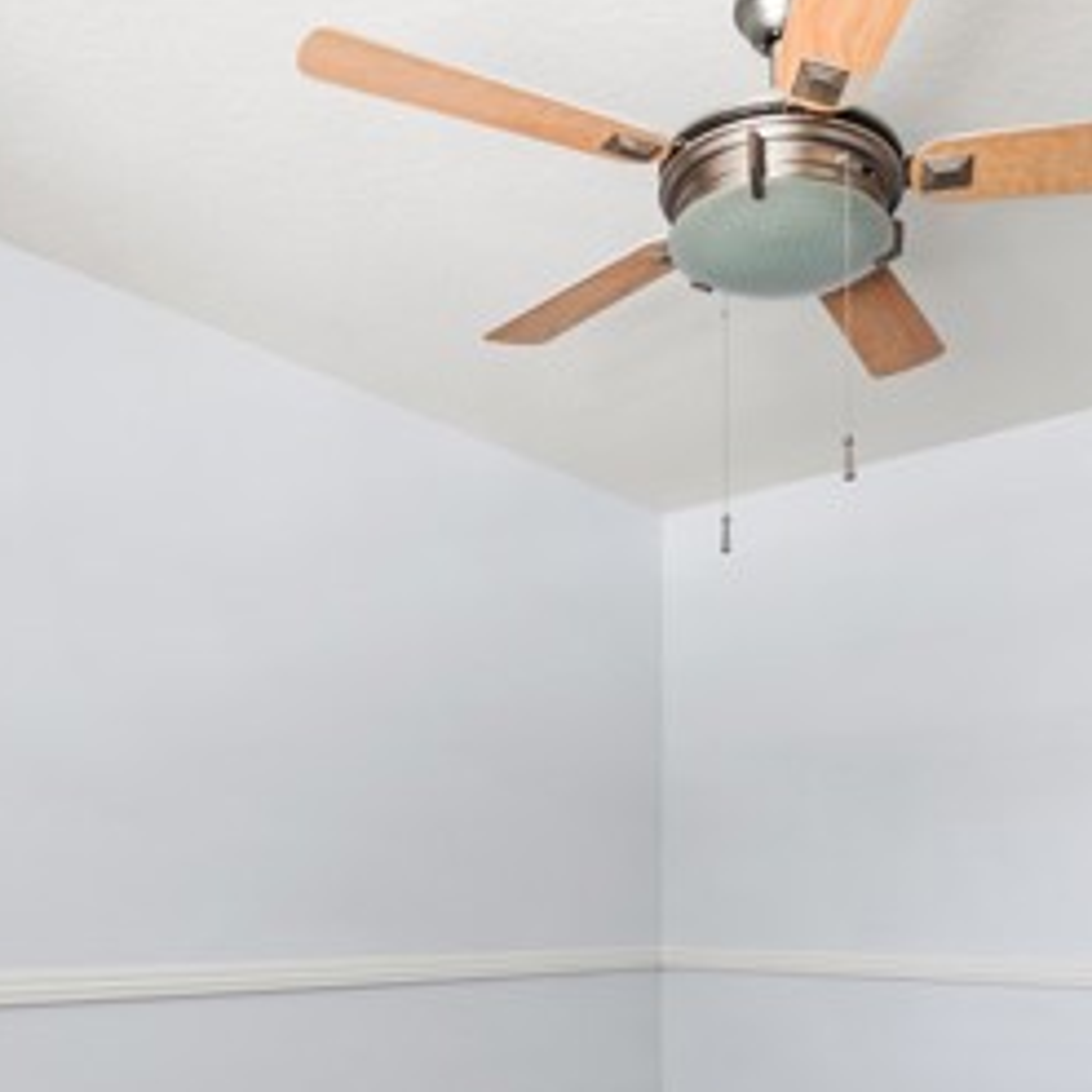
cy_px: 889
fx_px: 1178
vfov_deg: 46.8
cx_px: 721
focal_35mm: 33
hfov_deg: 49.0
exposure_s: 1/1.67
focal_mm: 10
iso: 100
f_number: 7.1
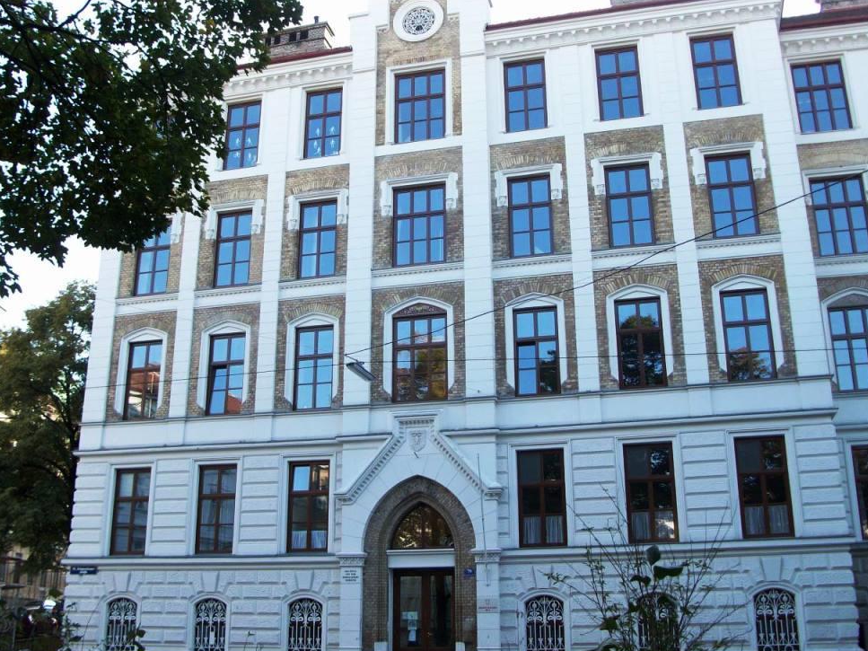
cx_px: 458
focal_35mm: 36
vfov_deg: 39.6
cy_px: 314
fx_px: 903
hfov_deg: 51.3
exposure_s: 1/123
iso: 64
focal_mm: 5.7
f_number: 2.8
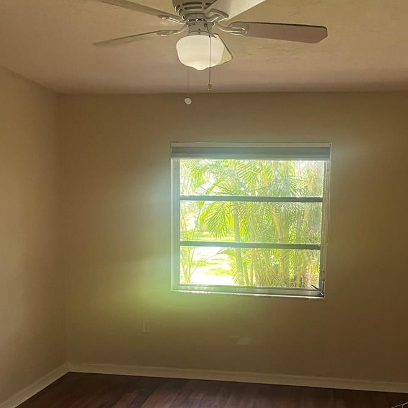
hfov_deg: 40.0
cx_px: 227
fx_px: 560
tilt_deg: -8.3
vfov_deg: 39.3
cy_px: 288
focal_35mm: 42
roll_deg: -0.6
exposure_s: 1/60
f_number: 1.6
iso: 200
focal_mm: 5.1
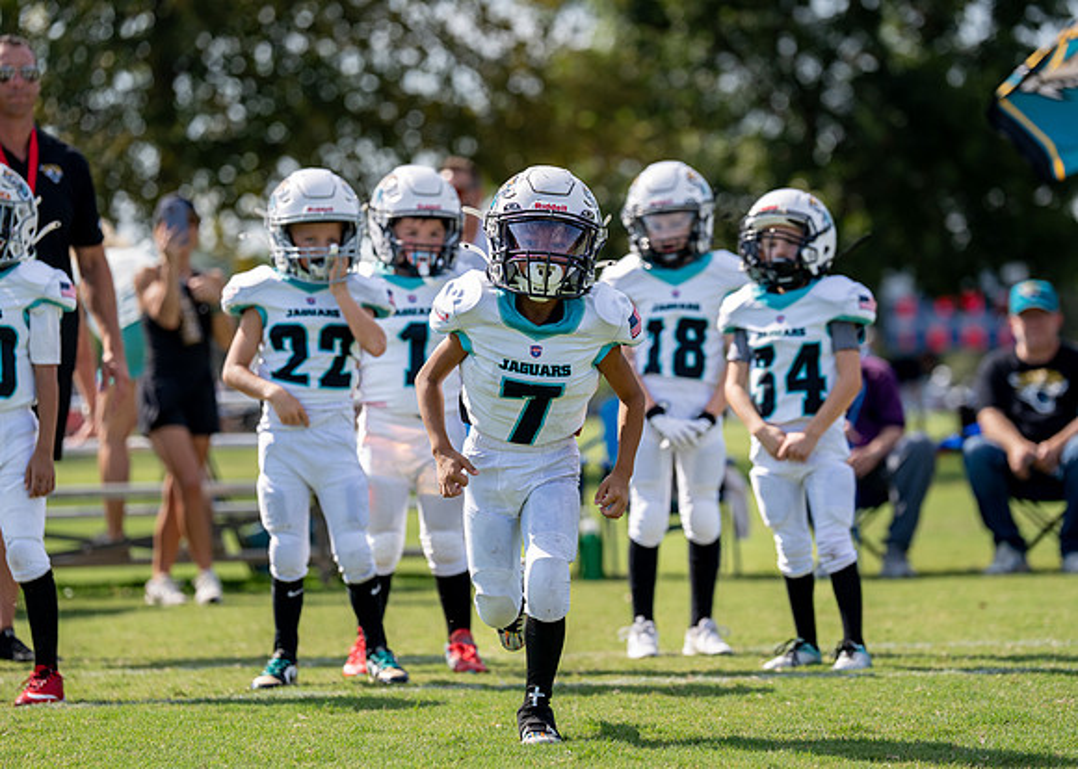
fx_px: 4733
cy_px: 360
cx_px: 550
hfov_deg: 13.0
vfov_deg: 9.3
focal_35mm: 155
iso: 200
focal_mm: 137
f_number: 2.8
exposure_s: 1/2500
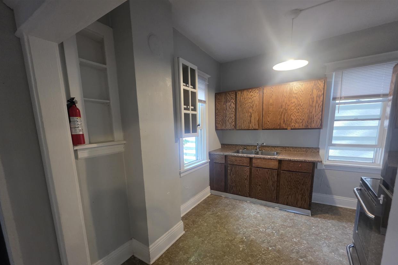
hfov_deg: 104.3
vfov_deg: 80.6
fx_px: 155
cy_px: 154
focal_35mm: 14
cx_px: 200
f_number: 1.9
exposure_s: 1/60
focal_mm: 2.2
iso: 500
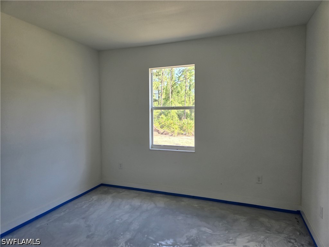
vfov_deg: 58.9
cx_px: 164
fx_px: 219
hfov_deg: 73.9
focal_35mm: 23
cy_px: 124
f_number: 1.8
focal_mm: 5.4
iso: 32
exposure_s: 1/120
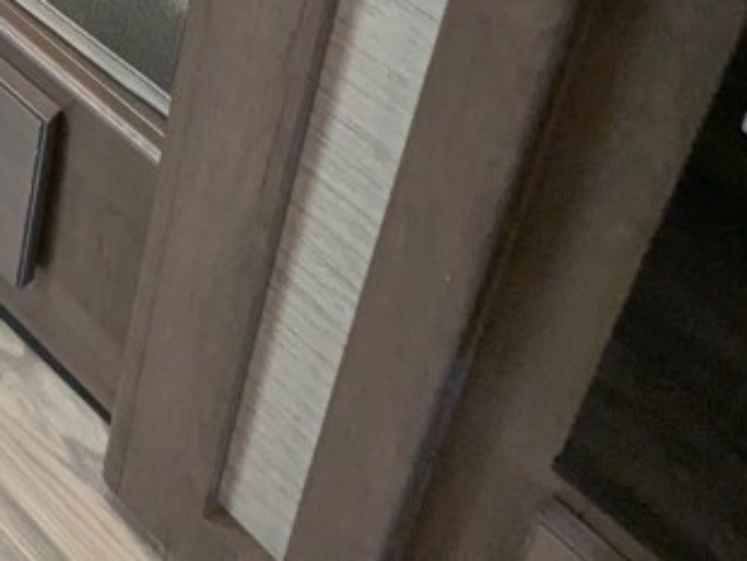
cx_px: -351
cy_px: -698
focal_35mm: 72
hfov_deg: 22.5
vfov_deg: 14.8
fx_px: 1555
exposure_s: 1/58.7
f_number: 2.2
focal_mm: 2.35
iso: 176
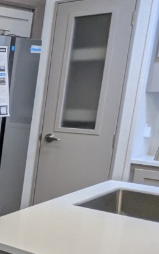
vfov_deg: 35.5
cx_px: -242
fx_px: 395
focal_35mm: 57
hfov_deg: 13.9
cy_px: 159
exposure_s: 1/69.5
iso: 114
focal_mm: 2.35
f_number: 2.2
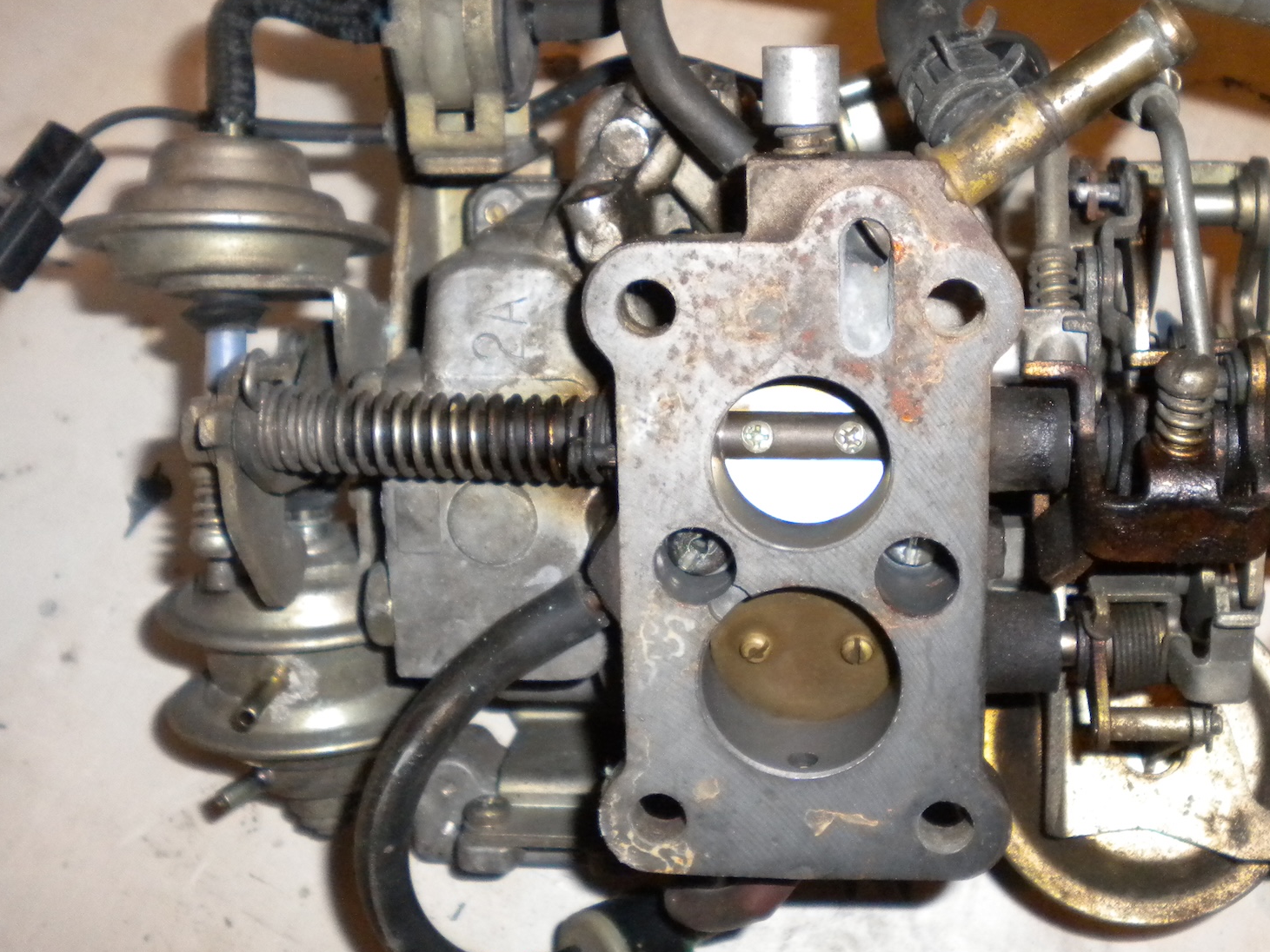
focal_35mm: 46
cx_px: 732
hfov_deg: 41.1
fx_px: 1688
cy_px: 392
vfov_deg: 31.5
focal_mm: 6.3
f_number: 3.1
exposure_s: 1/30
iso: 400
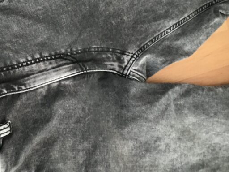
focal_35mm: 58
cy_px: 64
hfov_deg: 32.6
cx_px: 57
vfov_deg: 25.2
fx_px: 384
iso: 200
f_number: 2.2
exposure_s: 1/33
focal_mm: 4.15
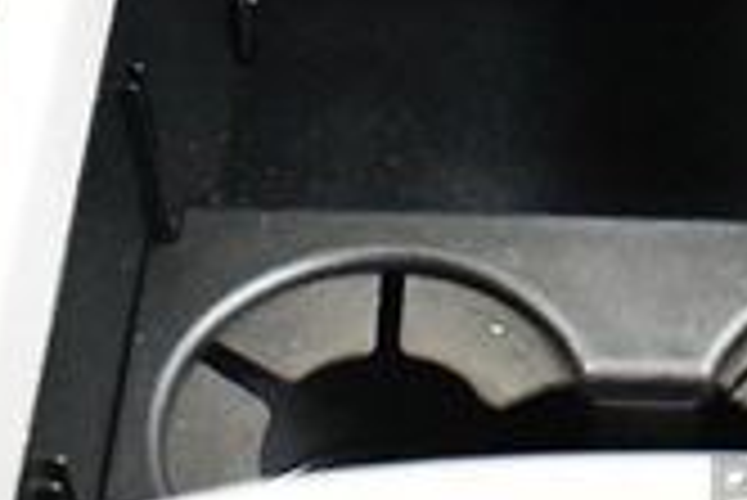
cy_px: -383
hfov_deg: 14.6
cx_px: 657
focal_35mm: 139
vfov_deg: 9.4
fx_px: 2887
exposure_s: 1/60
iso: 10000
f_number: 3.5
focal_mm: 18
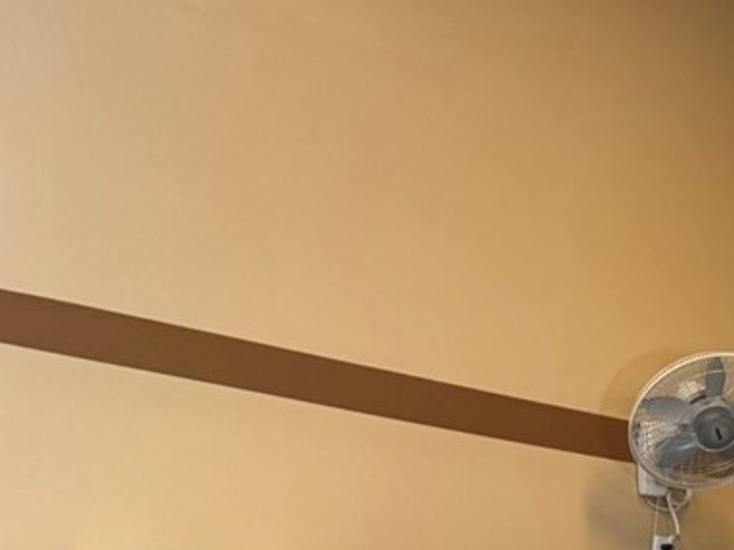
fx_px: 2120
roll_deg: -3.7
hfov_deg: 16.1
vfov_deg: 14.6
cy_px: 539
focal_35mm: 100
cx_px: 1390
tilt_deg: +6.6
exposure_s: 1/60
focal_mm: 6.76
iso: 250
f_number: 1.78
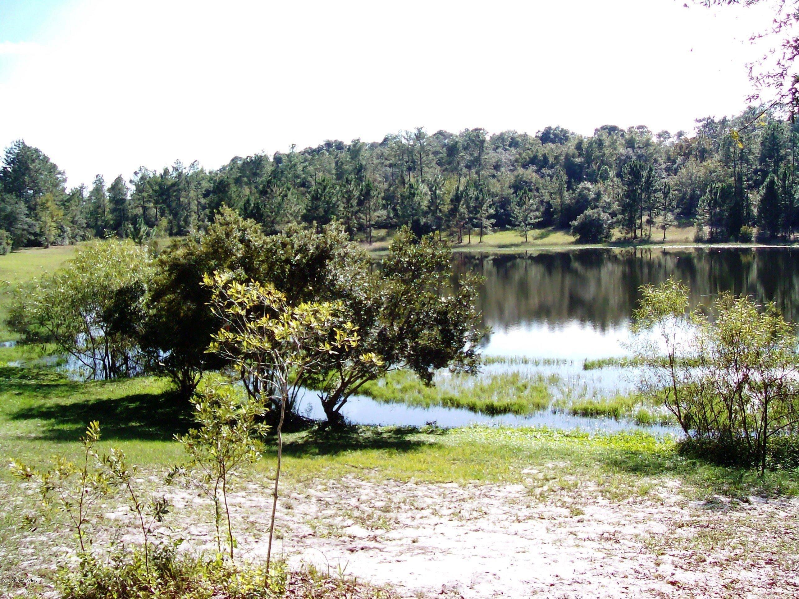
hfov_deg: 51.4
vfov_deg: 39.6
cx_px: 400
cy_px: 300
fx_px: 831
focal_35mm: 36
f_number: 2.7
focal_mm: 6
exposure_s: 1/638
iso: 80
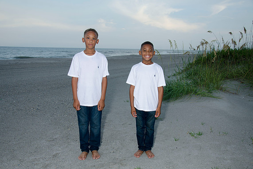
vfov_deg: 35.1
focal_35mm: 38
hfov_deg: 50.7
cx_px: 125
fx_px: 267
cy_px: 84
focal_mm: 25
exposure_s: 1/125
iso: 100
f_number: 5.6
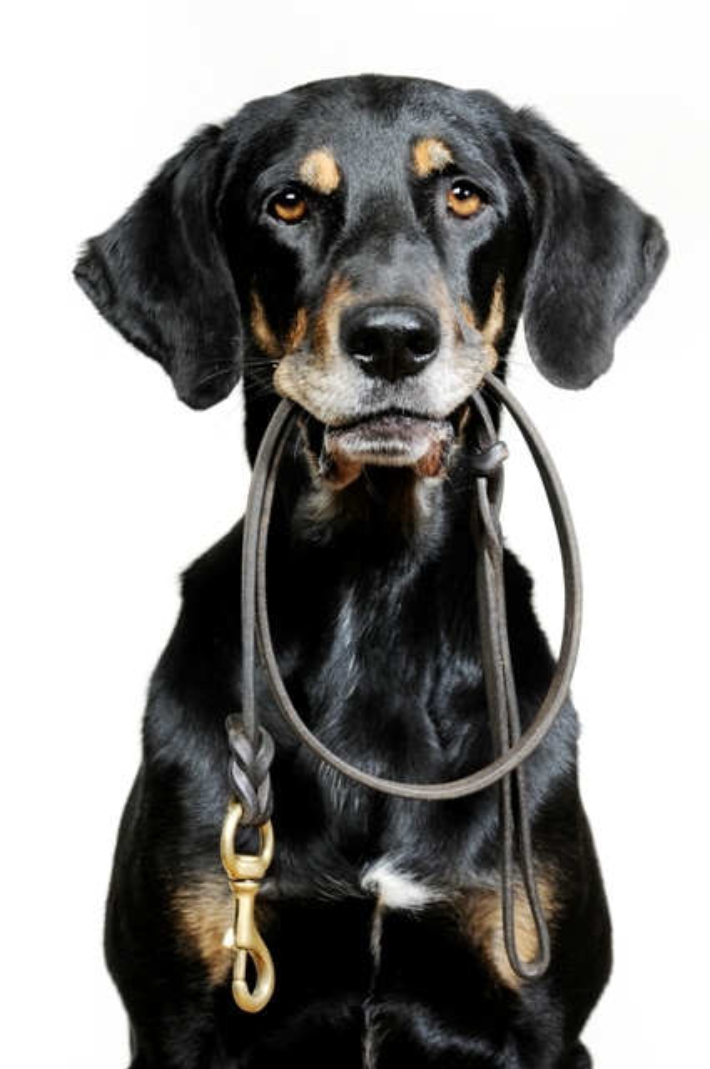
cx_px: 355
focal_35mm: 112
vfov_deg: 18.2
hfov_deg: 12.1
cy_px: 534
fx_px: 3337
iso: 200
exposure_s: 1/160
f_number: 7.1
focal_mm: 75
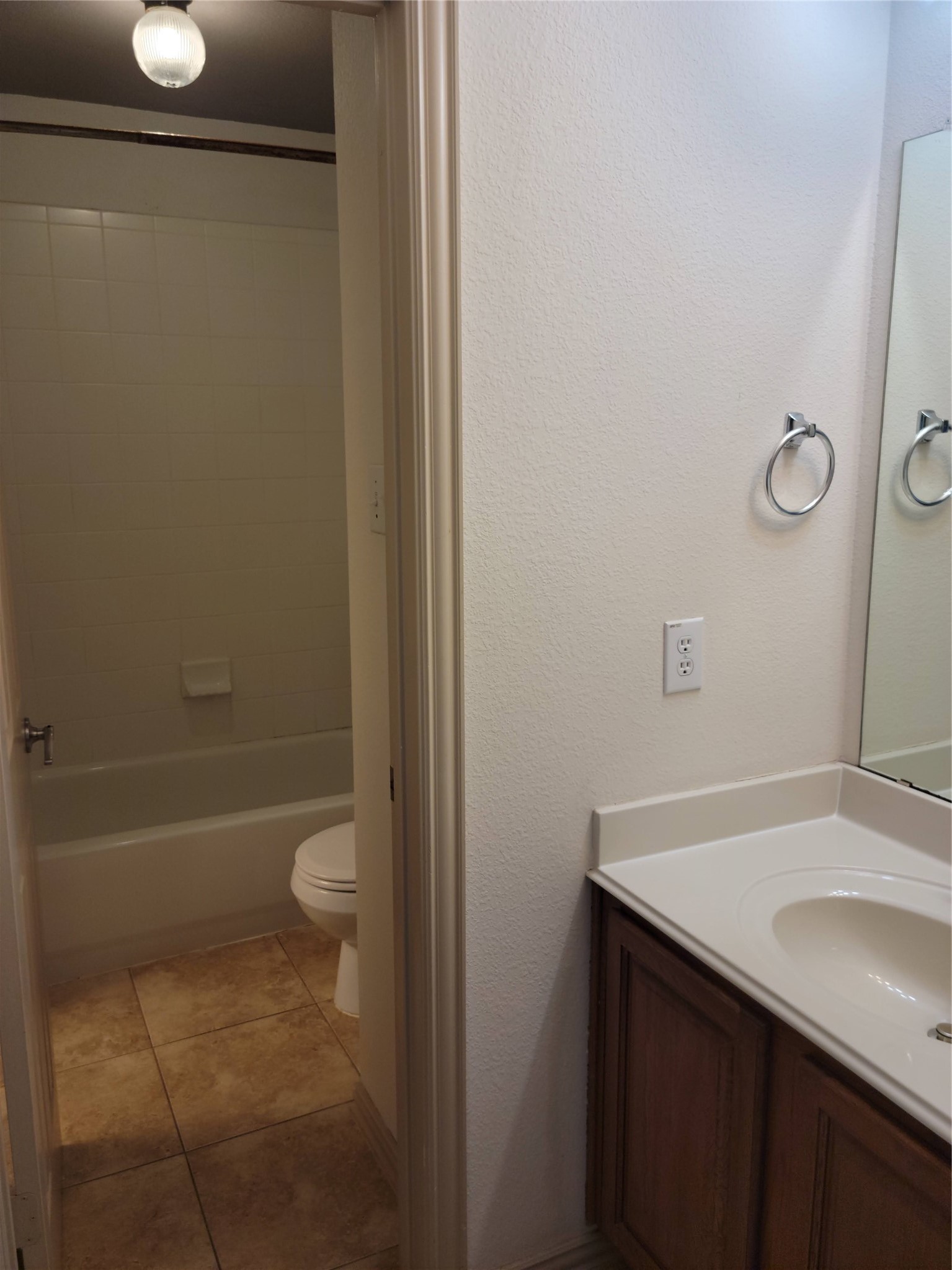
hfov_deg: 49.7
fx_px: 1027
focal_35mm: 28
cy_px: 635
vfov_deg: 63.4
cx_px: 476
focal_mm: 5.9
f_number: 2
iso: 64
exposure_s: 1/60
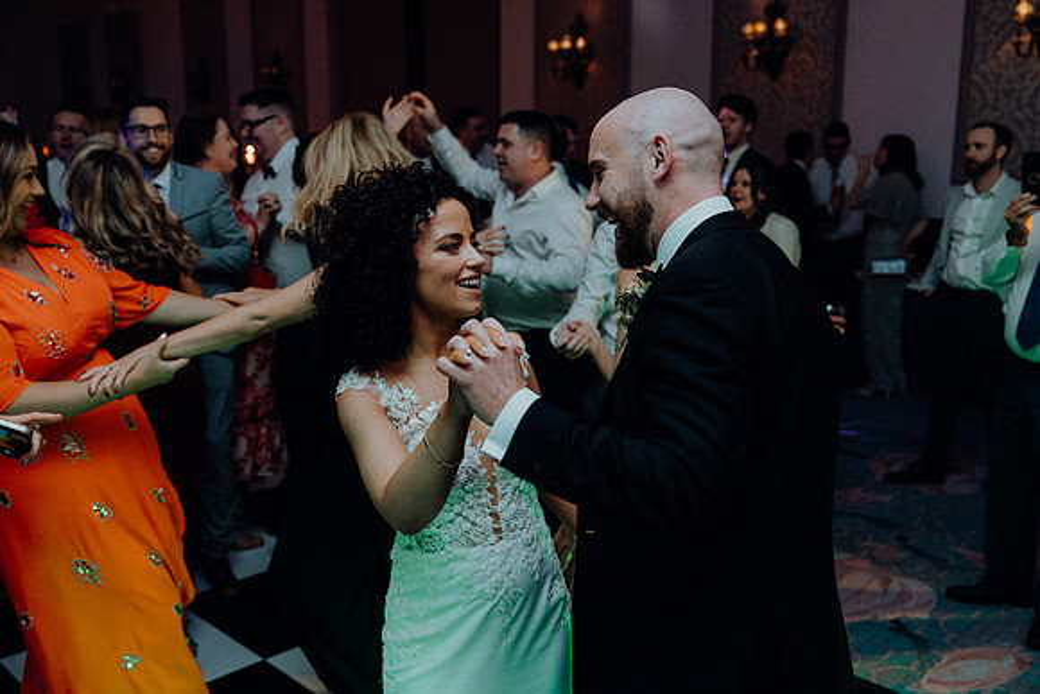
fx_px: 1011
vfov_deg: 37.9
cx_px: 520
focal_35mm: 35
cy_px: 347
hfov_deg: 54.4
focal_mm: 35
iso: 2500
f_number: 3.5
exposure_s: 1/160
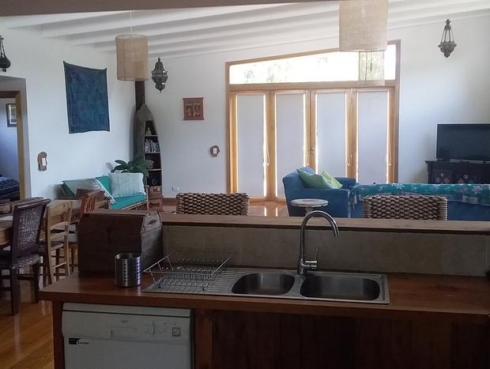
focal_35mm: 31
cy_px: 184
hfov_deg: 58.3
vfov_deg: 45.6
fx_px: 439
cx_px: 245
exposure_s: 1/50
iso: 80
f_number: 2.2
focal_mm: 3.3
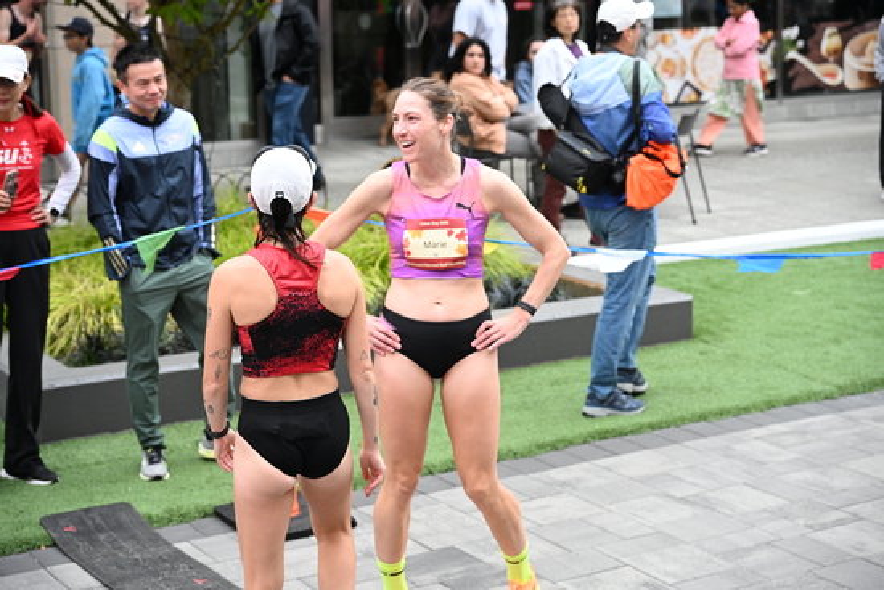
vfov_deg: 19.5
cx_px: 442
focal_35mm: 70
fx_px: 1719
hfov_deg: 28.8
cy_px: 295
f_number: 4
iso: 2500
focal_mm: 70
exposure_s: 1/500
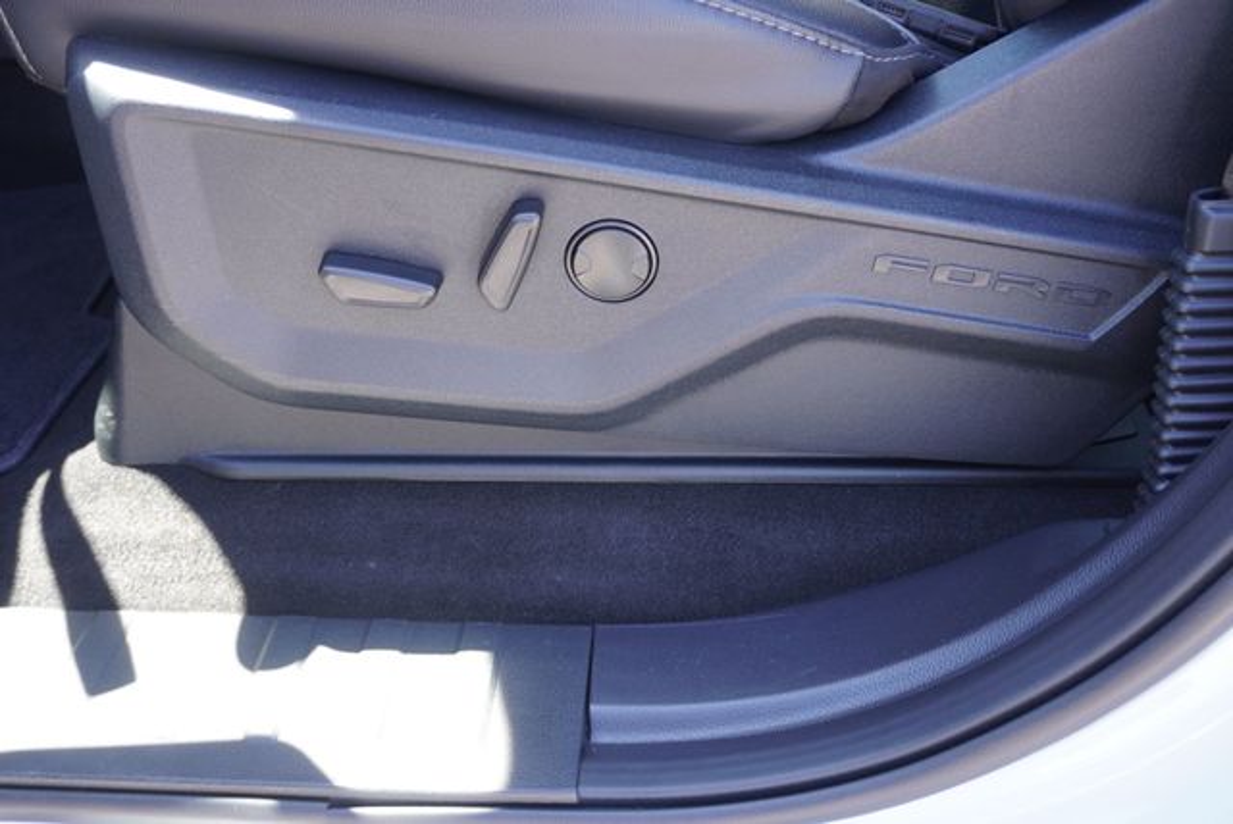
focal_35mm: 34
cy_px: 412
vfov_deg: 38.4
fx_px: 1183
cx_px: 616
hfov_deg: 55.1
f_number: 4
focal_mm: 23
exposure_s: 1/60
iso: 320
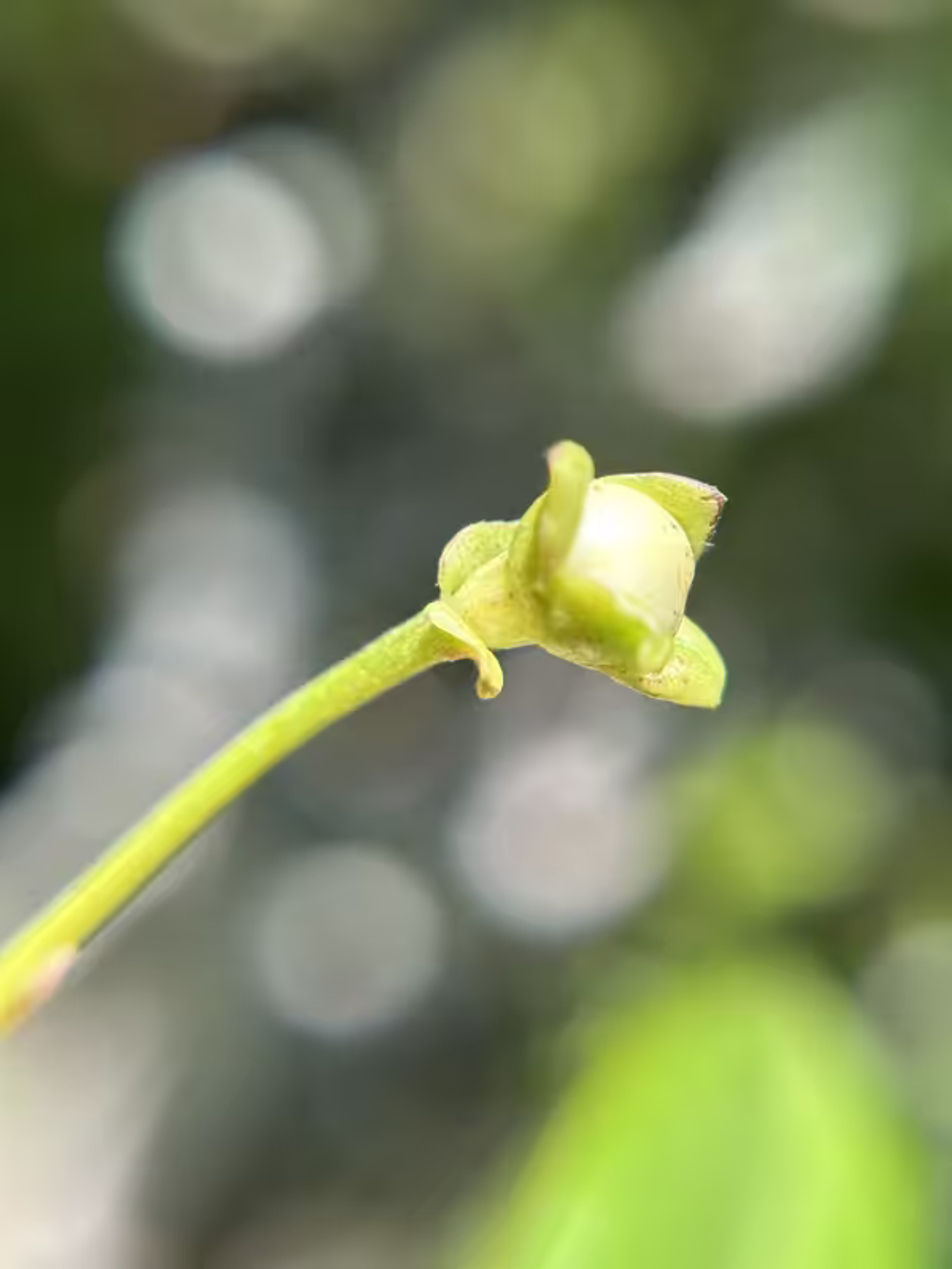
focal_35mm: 48
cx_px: 476
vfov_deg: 39.7
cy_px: 634
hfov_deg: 30.3
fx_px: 1760
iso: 64
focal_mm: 6.86
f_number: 1.78
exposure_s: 1/836
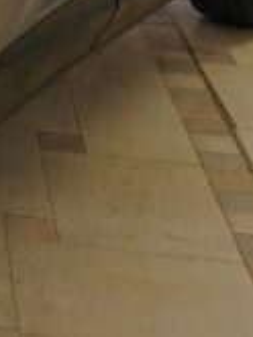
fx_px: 1450
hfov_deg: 8.8
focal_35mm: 149
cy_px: -141
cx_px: -400
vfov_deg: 12.7
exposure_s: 1/50
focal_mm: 5.25
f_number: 1.75
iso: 519
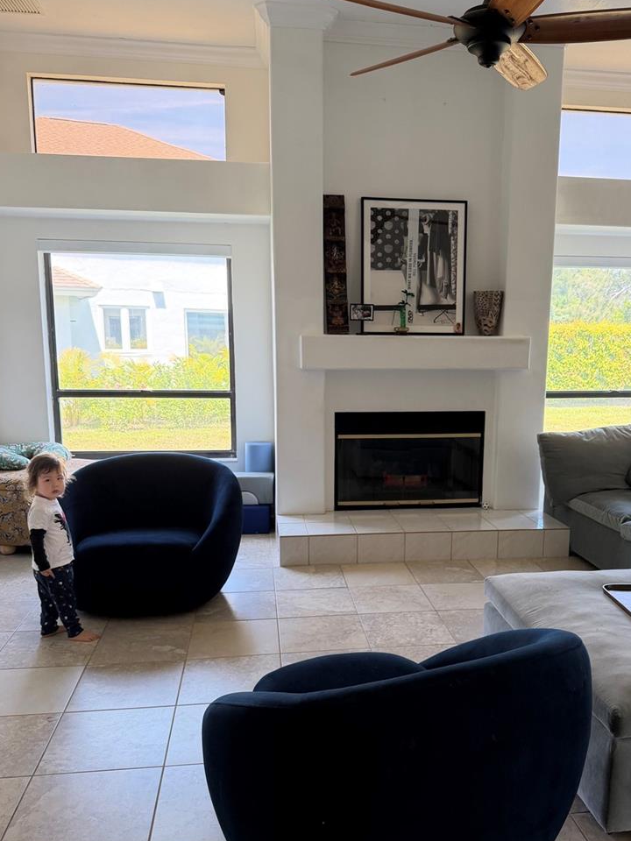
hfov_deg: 46.6
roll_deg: -0.2
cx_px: 373
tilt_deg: -10.9
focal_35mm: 30
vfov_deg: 59.7
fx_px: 729
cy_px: 477
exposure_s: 1/219
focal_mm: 6.76
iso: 160
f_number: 1.78
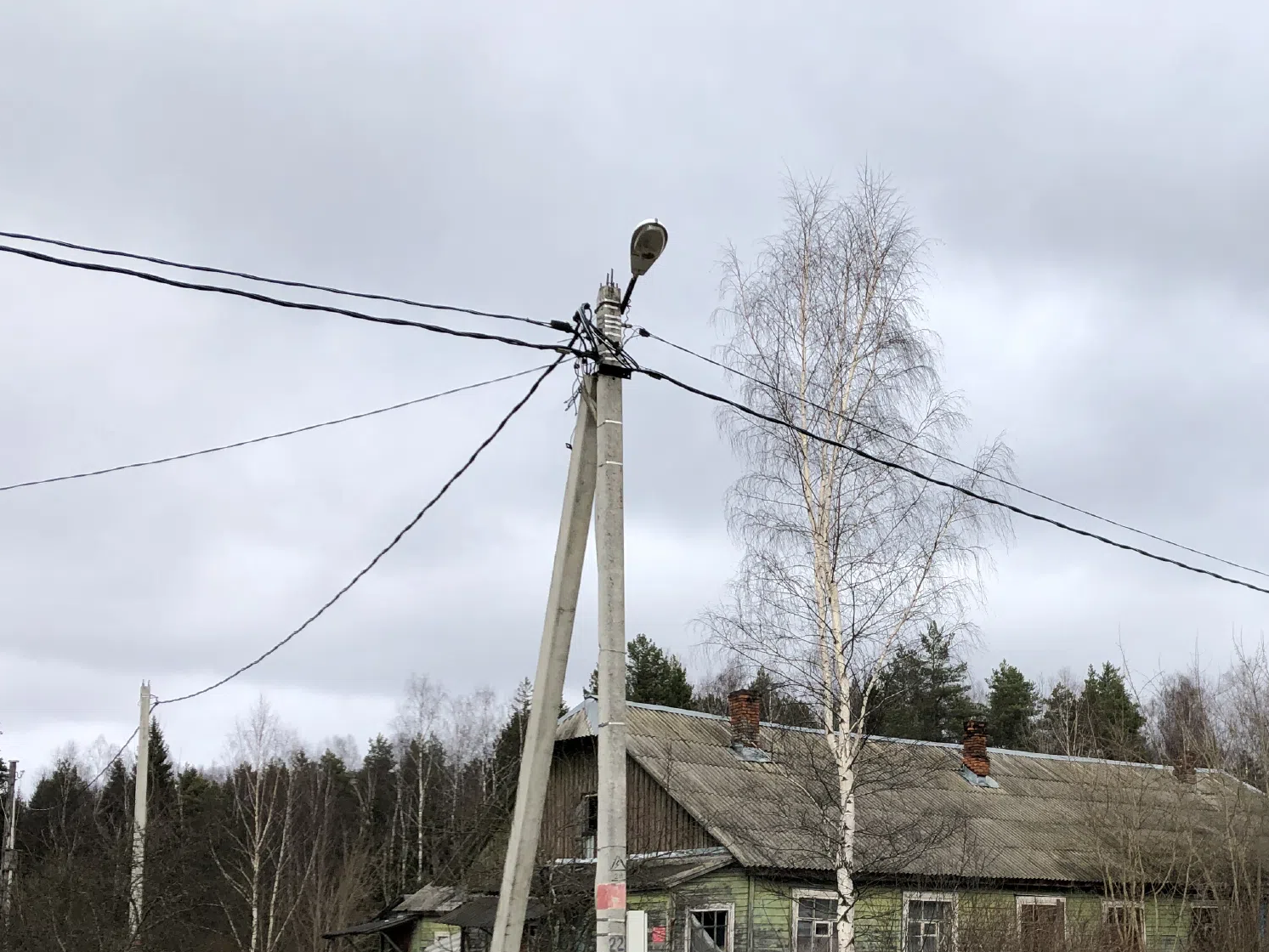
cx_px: 910
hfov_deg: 41.2
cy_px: 751
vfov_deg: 31.4
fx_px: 1650
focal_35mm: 45
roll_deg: -0.3
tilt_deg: +6.4
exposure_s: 1/546
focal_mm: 4
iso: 20
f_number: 1.8
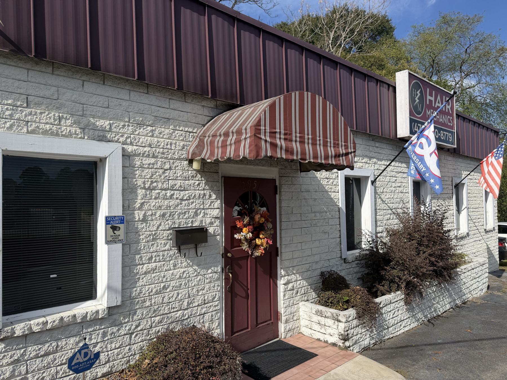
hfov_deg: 71.6
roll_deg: -0.3
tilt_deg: +2.2
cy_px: 190
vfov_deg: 56.8
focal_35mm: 24
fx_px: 352
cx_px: 254
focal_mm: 6.76
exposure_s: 1/6711
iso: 80
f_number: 1.78
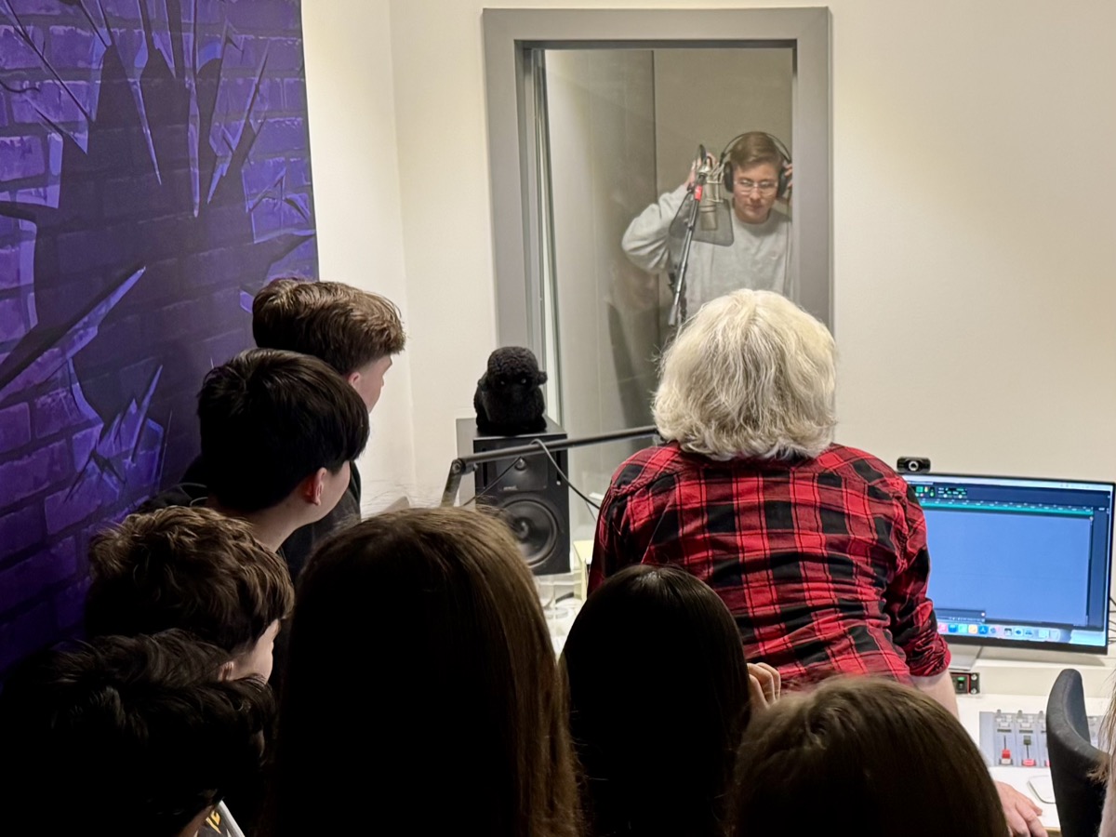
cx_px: 558
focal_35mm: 24
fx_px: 774
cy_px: 418
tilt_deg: -12.3
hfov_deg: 71.6
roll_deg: -0.7
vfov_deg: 56.8
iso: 320
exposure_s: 1/43
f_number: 1.78
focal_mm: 6.76
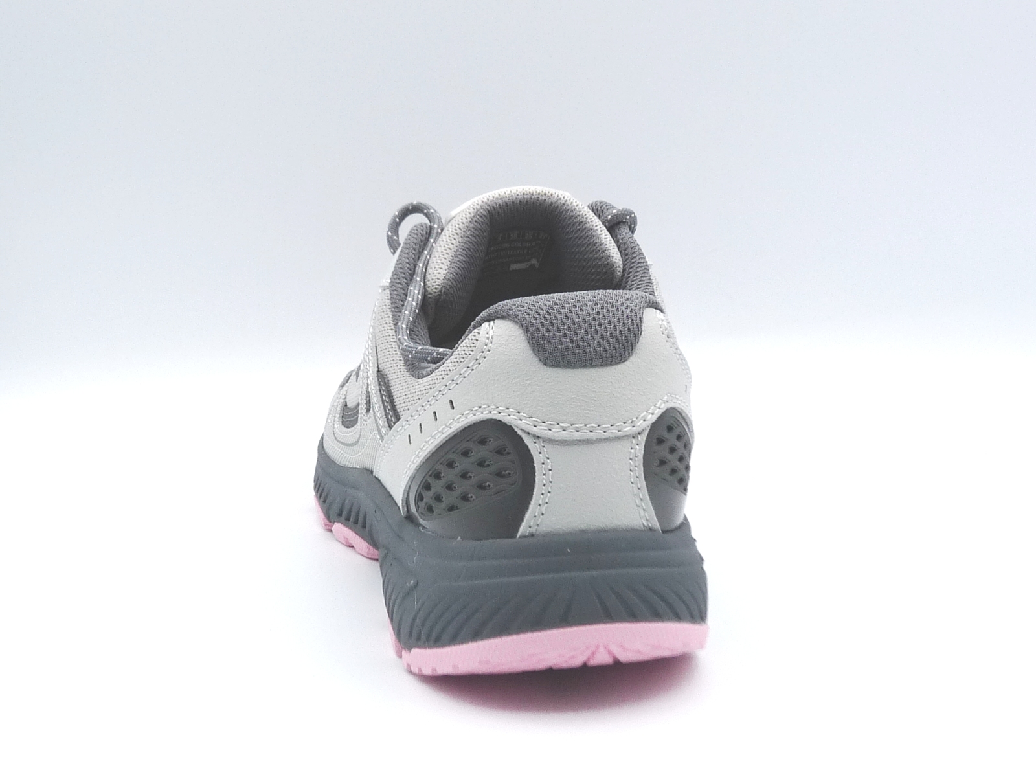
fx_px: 1646
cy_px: 388
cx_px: 518
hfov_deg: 34.9
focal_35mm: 55
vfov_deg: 26.6
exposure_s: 1/200
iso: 100
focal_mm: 5.5
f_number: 4.5
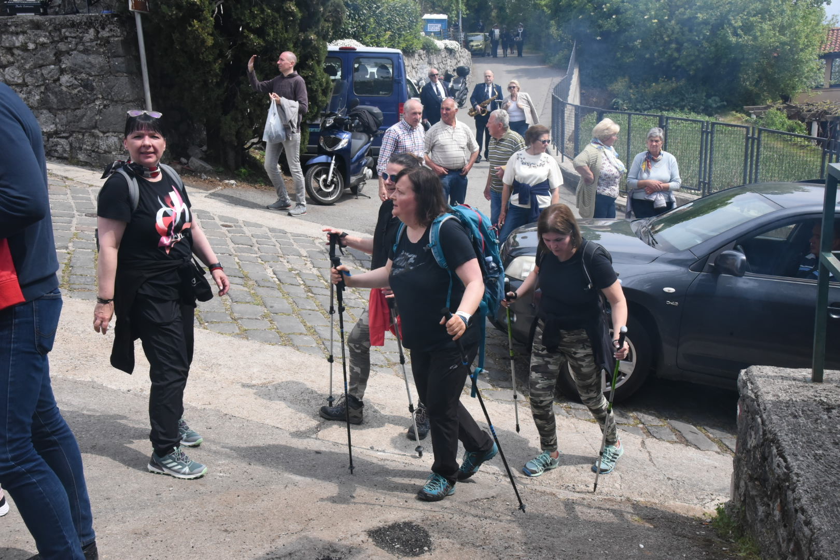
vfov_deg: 35.1
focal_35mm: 38
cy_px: 280
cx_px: 420
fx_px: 887
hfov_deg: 50.7
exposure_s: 1/1250
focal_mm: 38
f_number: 18
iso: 3200
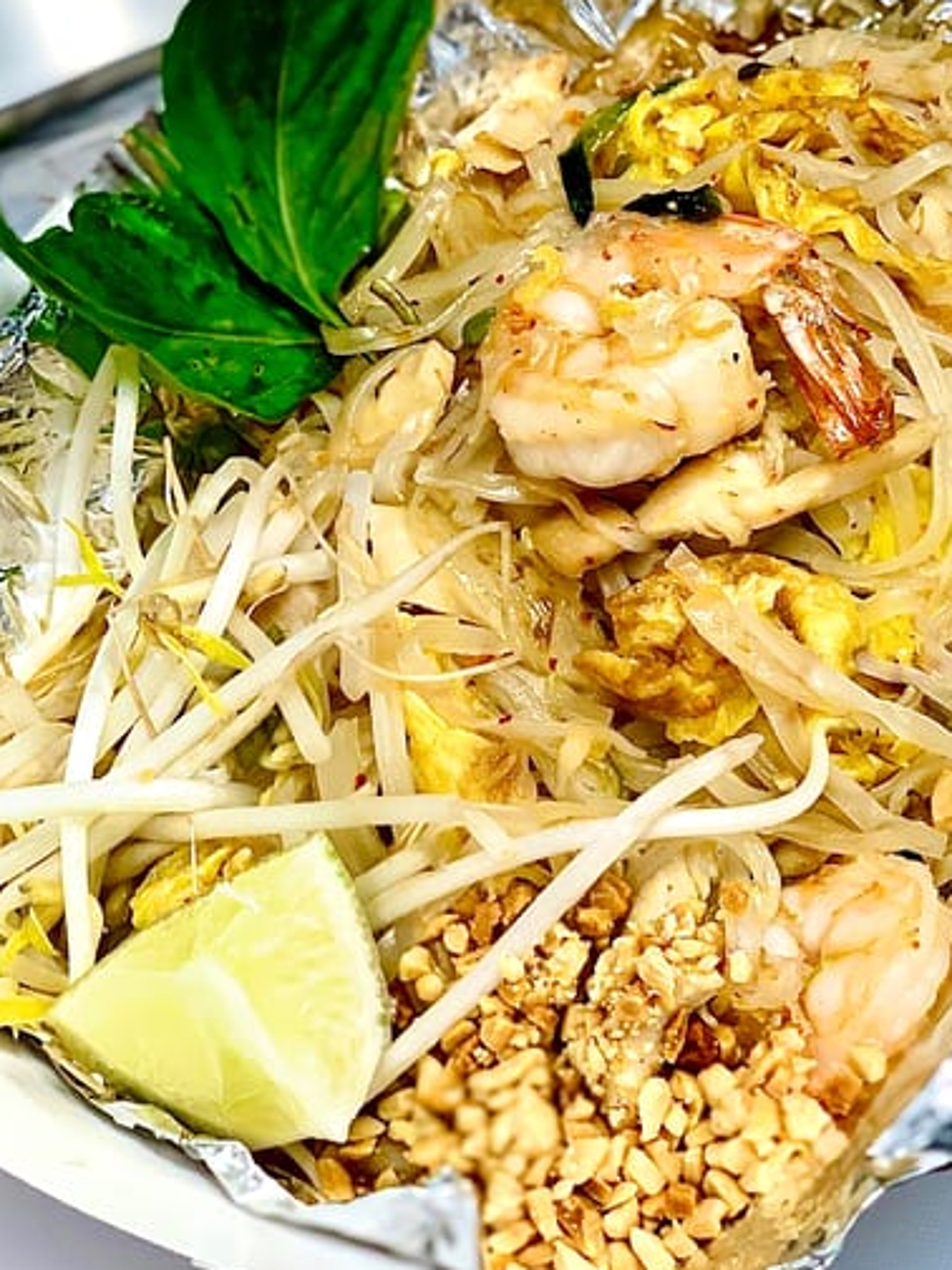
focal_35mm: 88
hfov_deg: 16.7
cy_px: 399
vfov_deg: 22.1
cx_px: 637
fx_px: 3227
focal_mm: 6
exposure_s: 1/91
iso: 125
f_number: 2.4
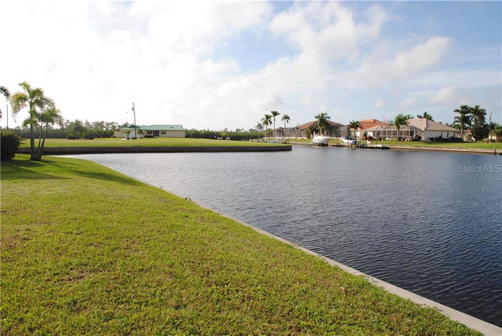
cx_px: 251
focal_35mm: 27
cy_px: 168
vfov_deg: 48.0
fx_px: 377
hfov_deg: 67.4
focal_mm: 18
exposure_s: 1/200
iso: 100
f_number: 10
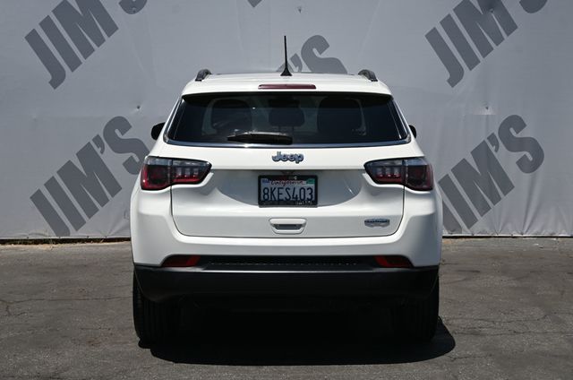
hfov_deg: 32.0
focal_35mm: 63
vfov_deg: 21.5
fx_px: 1001
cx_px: 286
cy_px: 190
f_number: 7.1
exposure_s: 1/400
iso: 100
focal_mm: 42
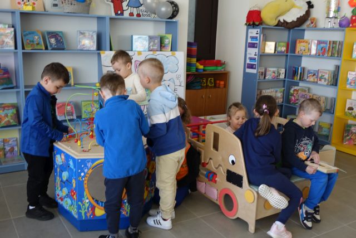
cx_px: 178
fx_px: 356
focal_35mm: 36
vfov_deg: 36.9
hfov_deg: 53.1
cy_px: 119
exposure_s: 1/40
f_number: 2.8
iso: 200
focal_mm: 13.37
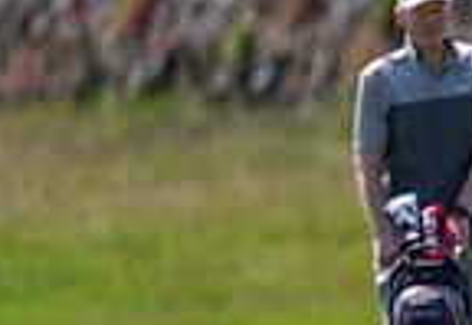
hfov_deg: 0.8
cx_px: 744
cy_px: 268
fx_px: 35000
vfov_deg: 0.5
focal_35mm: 2644
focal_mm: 560
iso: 500
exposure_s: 1/3200
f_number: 4
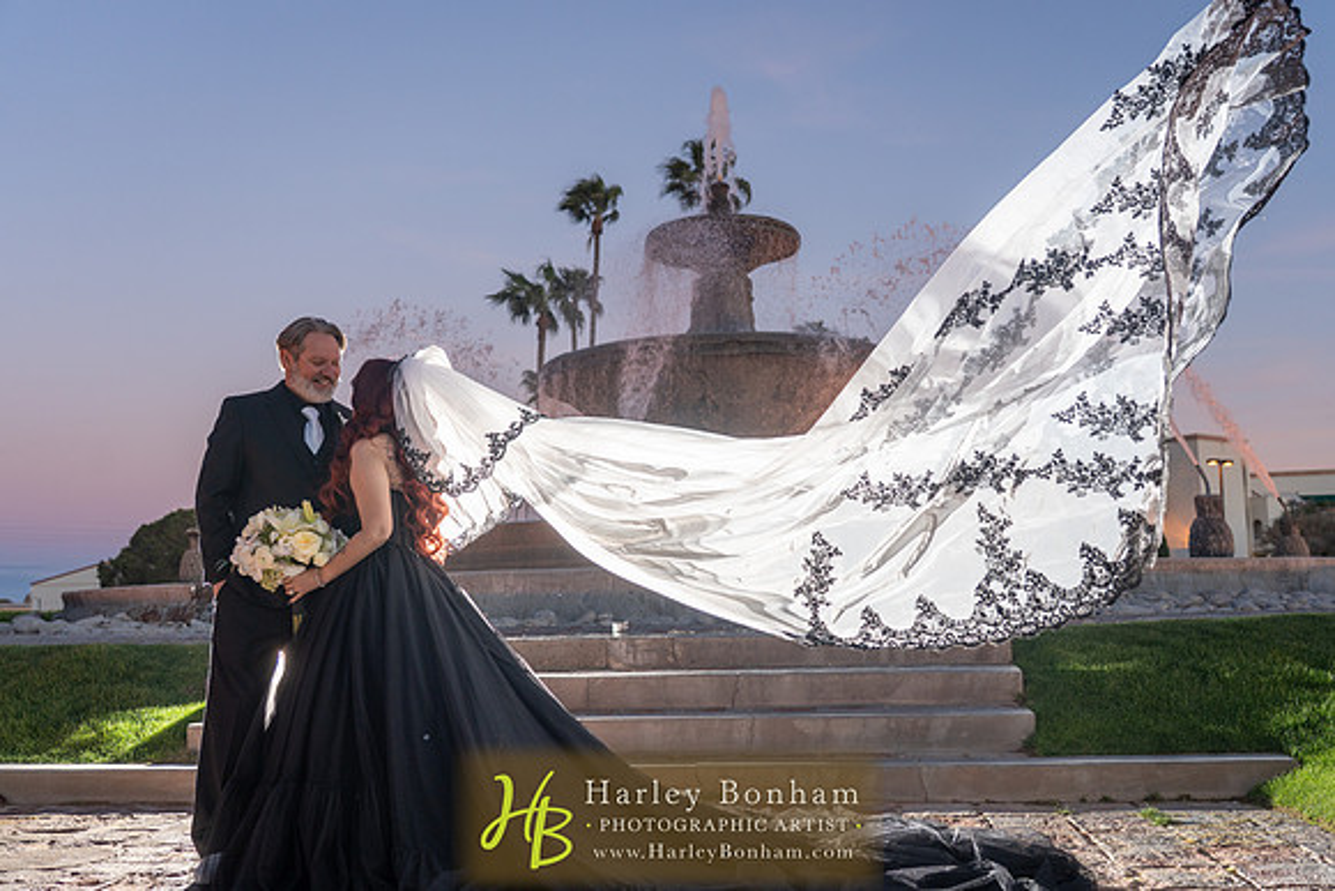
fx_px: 1249
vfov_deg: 39.3
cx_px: 681
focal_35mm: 34
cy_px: 455
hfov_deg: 56.2
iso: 200
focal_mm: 33
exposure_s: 1/200
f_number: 4
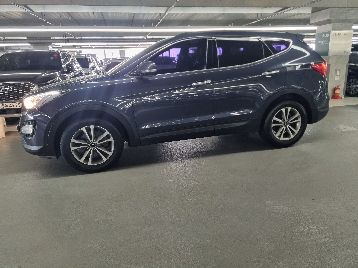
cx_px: 179
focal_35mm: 26
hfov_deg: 67.3
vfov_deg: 53.1
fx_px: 269
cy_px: 134
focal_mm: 5.4
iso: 320
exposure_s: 1/40
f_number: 1.8
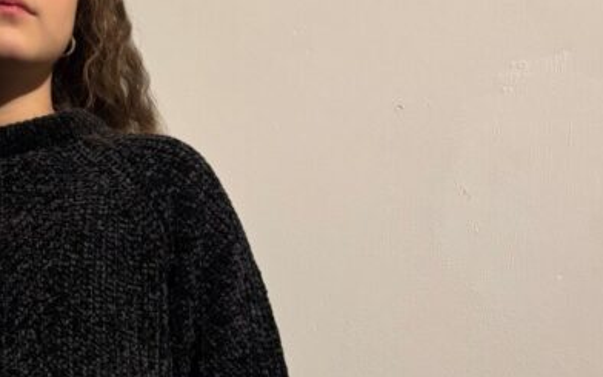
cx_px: 48
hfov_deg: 27.4
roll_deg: -1.4
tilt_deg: -5.2
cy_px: 602
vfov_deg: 16.2
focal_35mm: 72
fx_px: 1183
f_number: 1.6
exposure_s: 1/50
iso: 400
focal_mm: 5.96
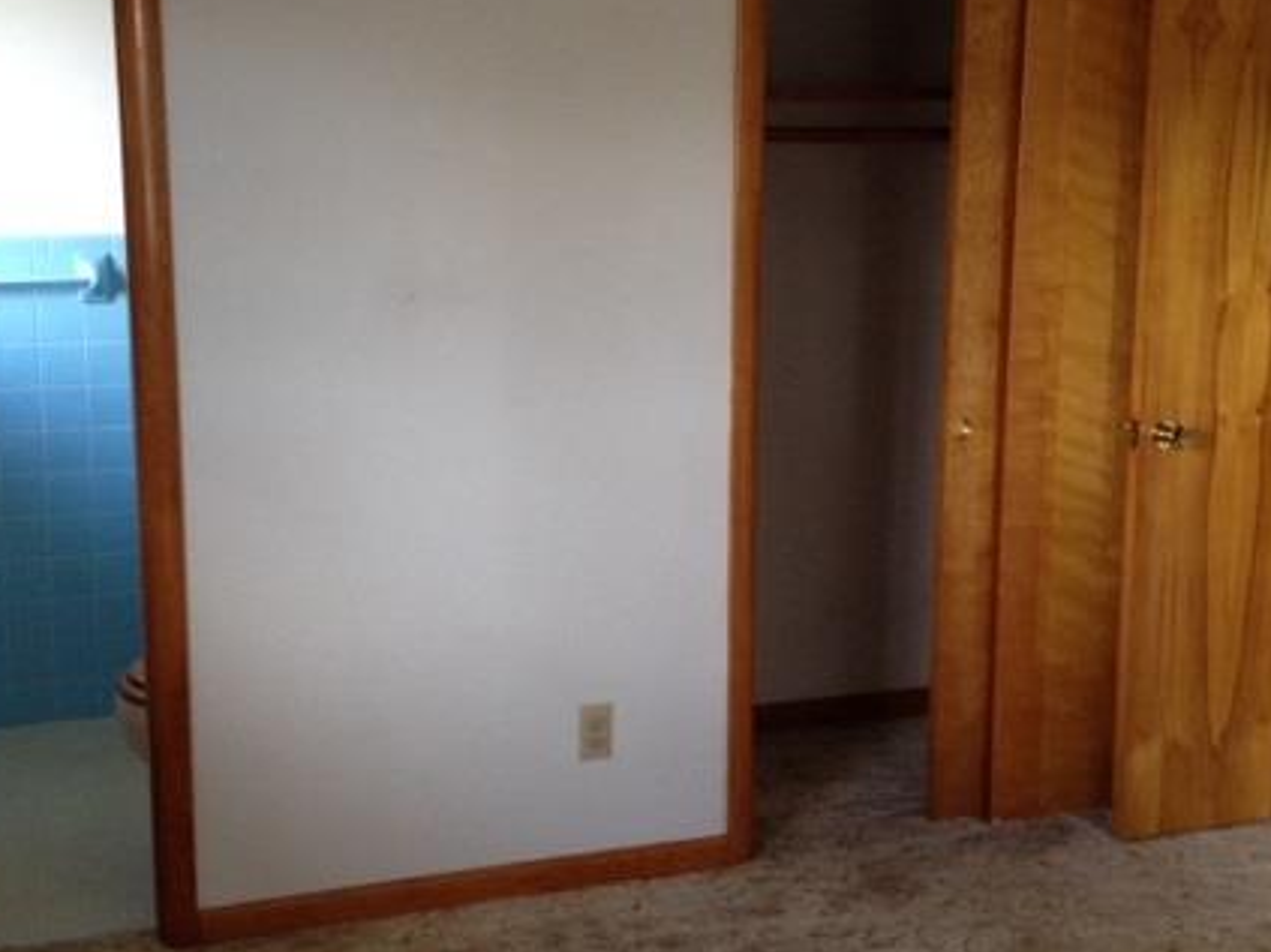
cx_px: 583
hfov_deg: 36.2
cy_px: 432
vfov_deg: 27.5
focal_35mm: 53
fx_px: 1945
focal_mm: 4.28
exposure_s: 1/20
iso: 160
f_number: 2.4
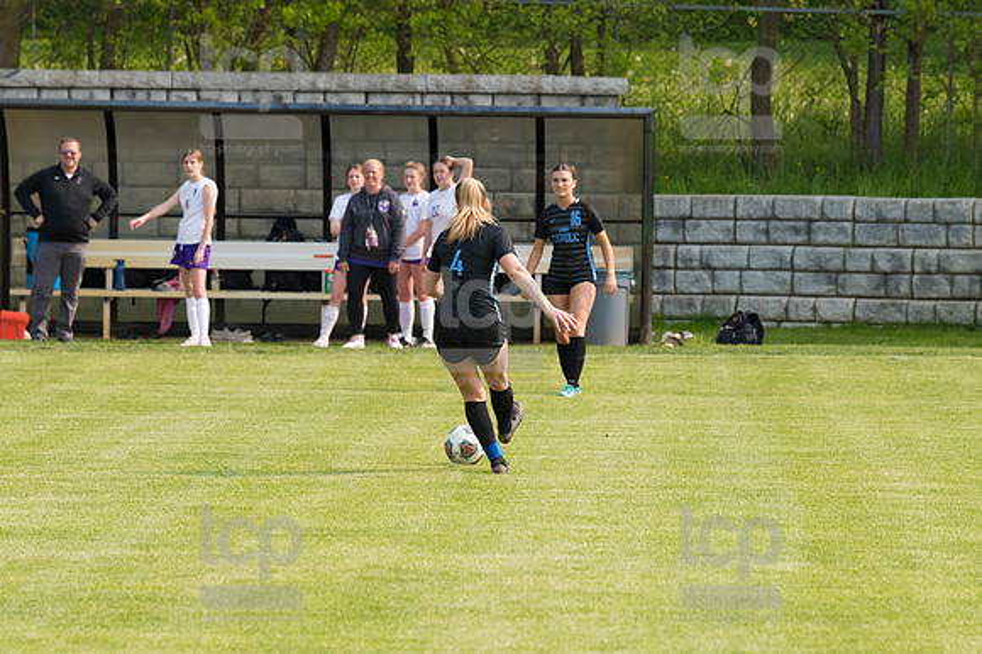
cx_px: 491
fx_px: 8178
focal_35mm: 300
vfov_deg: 4.6
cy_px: 327
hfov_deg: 6.9
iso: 800
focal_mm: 200
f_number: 5.6
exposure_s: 1/2000
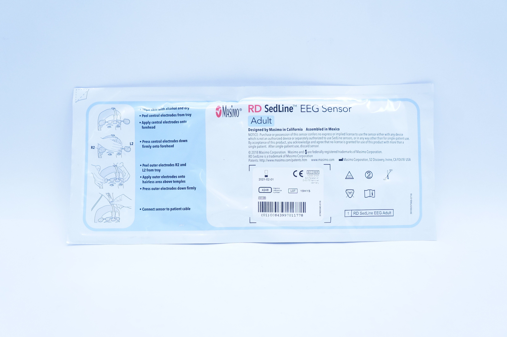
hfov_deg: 53.2
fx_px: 506
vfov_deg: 36.8
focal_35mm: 36
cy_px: 168
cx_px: 254
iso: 800
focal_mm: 24
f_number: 5.6
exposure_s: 1/125
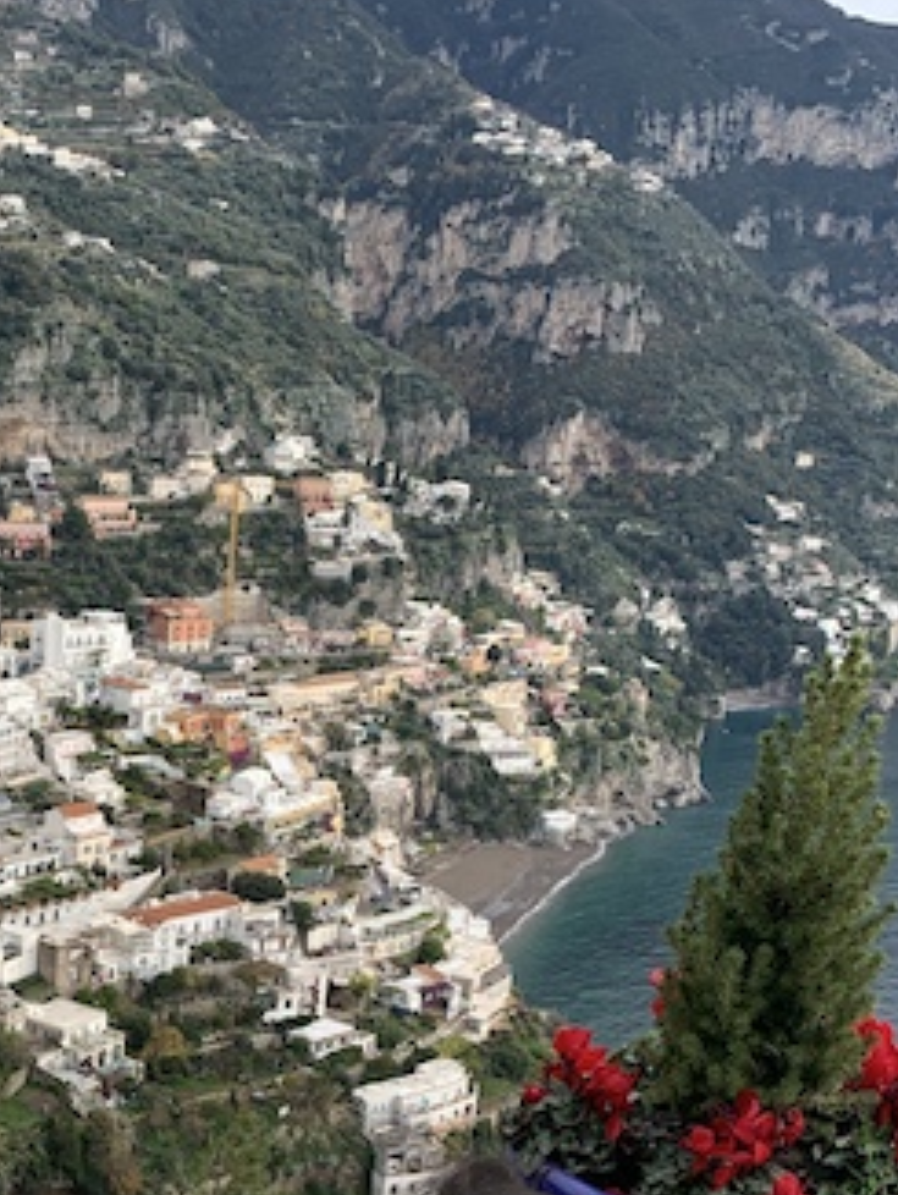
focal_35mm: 51
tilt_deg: -18.1
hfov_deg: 27.6
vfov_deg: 35.7
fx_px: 1762
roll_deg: -1.6
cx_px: 99
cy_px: 1030
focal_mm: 4.25
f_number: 1.8
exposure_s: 1/612
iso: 25
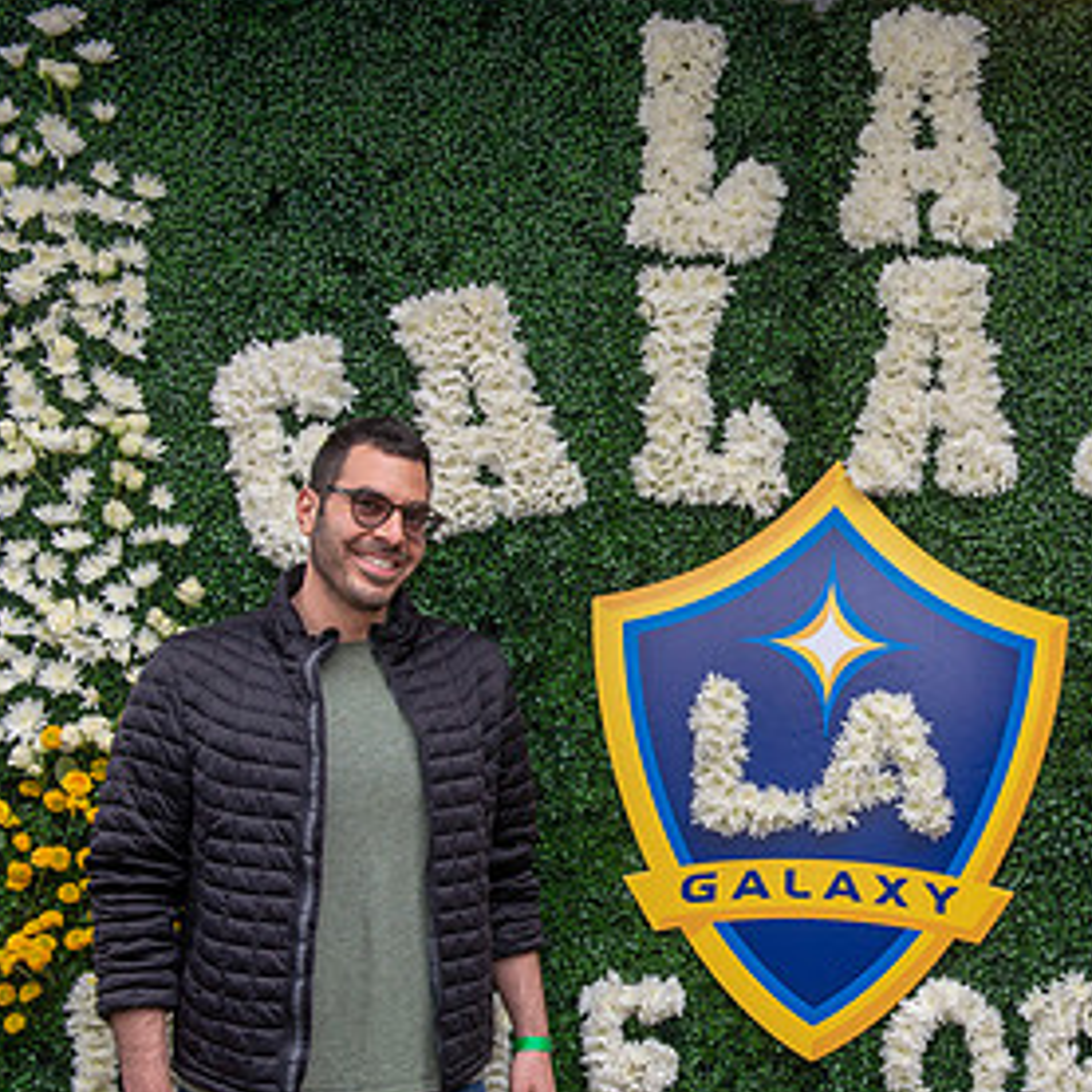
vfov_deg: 26.8
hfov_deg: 26.3
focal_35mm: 64
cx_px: 895
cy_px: 680
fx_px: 2284
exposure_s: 1/125
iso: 500
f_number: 6.3
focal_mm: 36
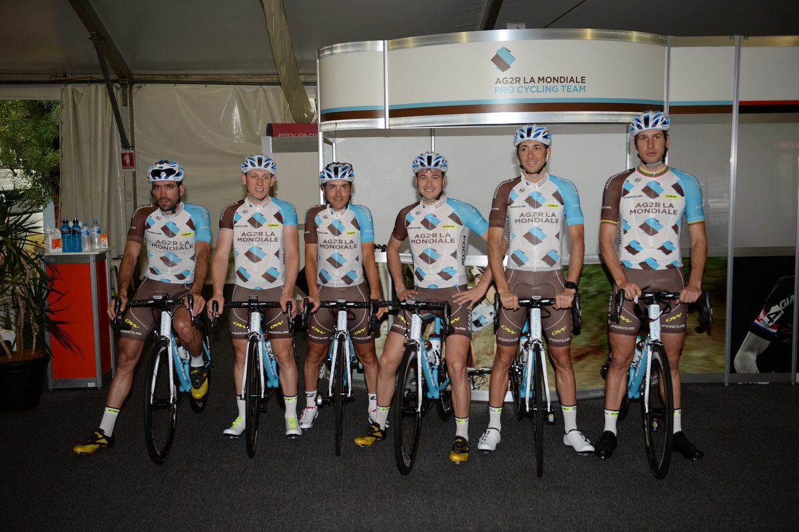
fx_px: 843
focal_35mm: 38
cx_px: 400
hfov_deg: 50.7
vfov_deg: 35.0
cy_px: 266
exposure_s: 1/250
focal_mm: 38
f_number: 2.8
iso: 200
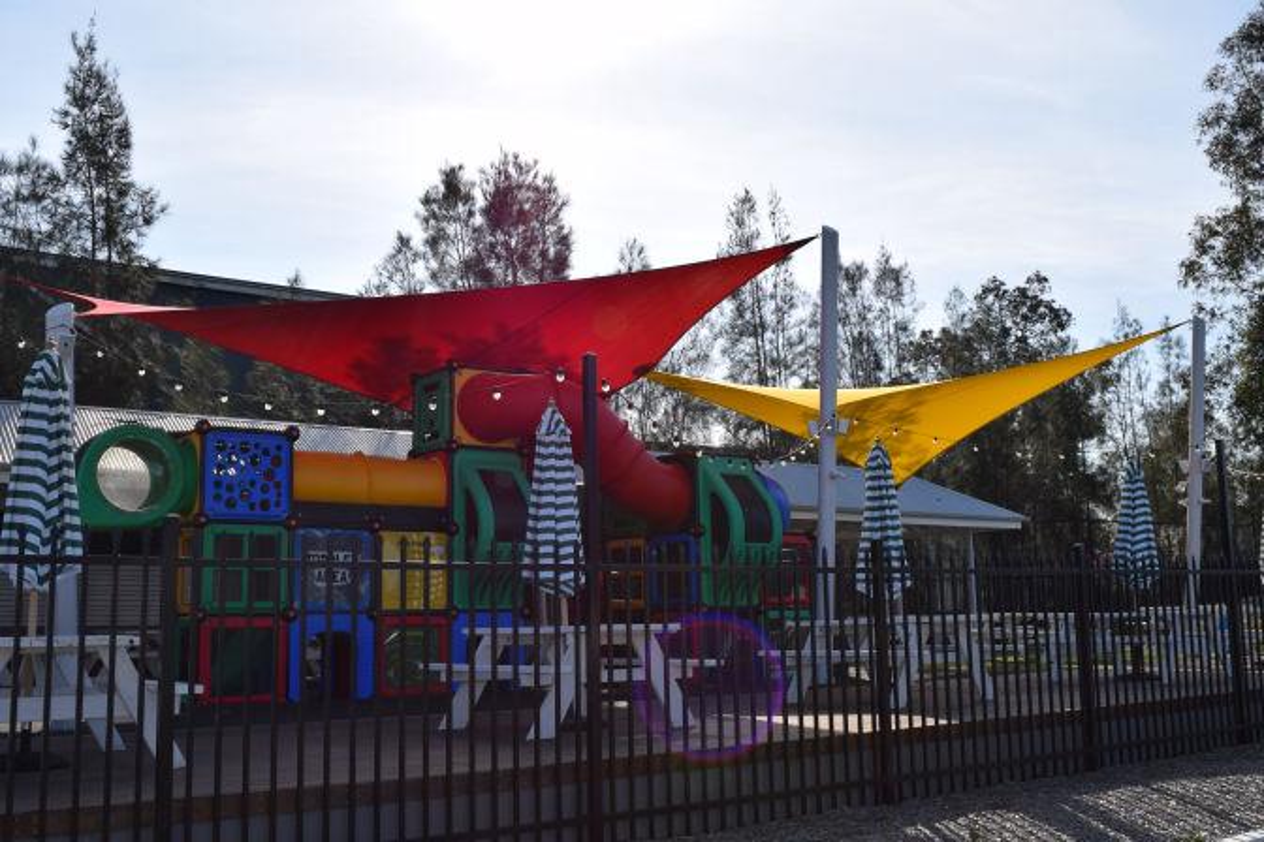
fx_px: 1264
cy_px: 421
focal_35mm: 36
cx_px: 632
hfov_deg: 53.1
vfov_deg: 36.9
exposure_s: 1/200
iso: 100
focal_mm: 24
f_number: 11
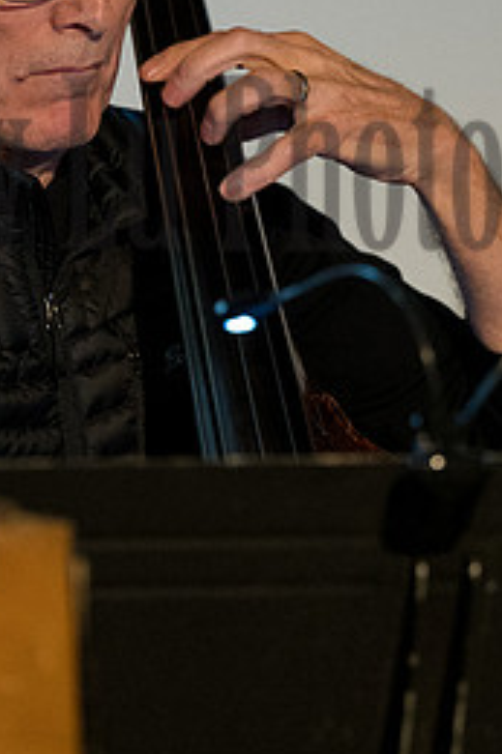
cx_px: 162
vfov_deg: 5.9
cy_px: 174
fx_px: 7330
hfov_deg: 3.9
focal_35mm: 350
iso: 6400
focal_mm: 135
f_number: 2.8
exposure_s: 1/160
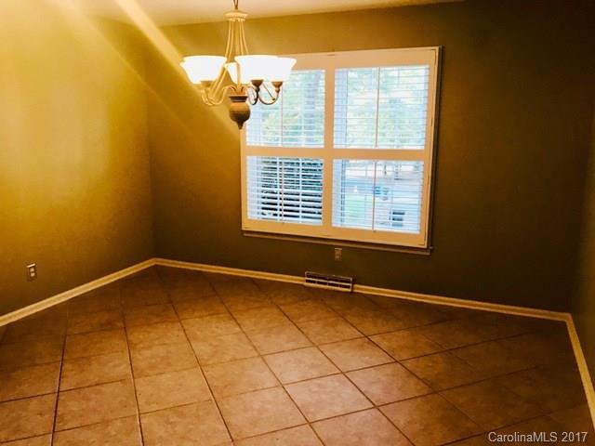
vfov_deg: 49.7
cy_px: 223
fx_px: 481
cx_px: 298
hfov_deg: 63.4
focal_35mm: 28
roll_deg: +0.6
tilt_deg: -11.4
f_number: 1.8
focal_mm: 3.99
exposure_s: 1/24
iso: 32
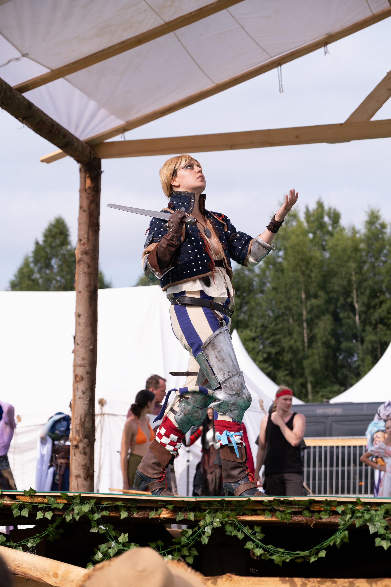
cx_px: 196
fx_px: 1352
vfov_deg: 24.5
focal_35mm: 83
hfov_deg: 16.5
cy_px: 294
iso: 200
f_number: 3.6
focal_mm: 55
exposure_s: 1/1600
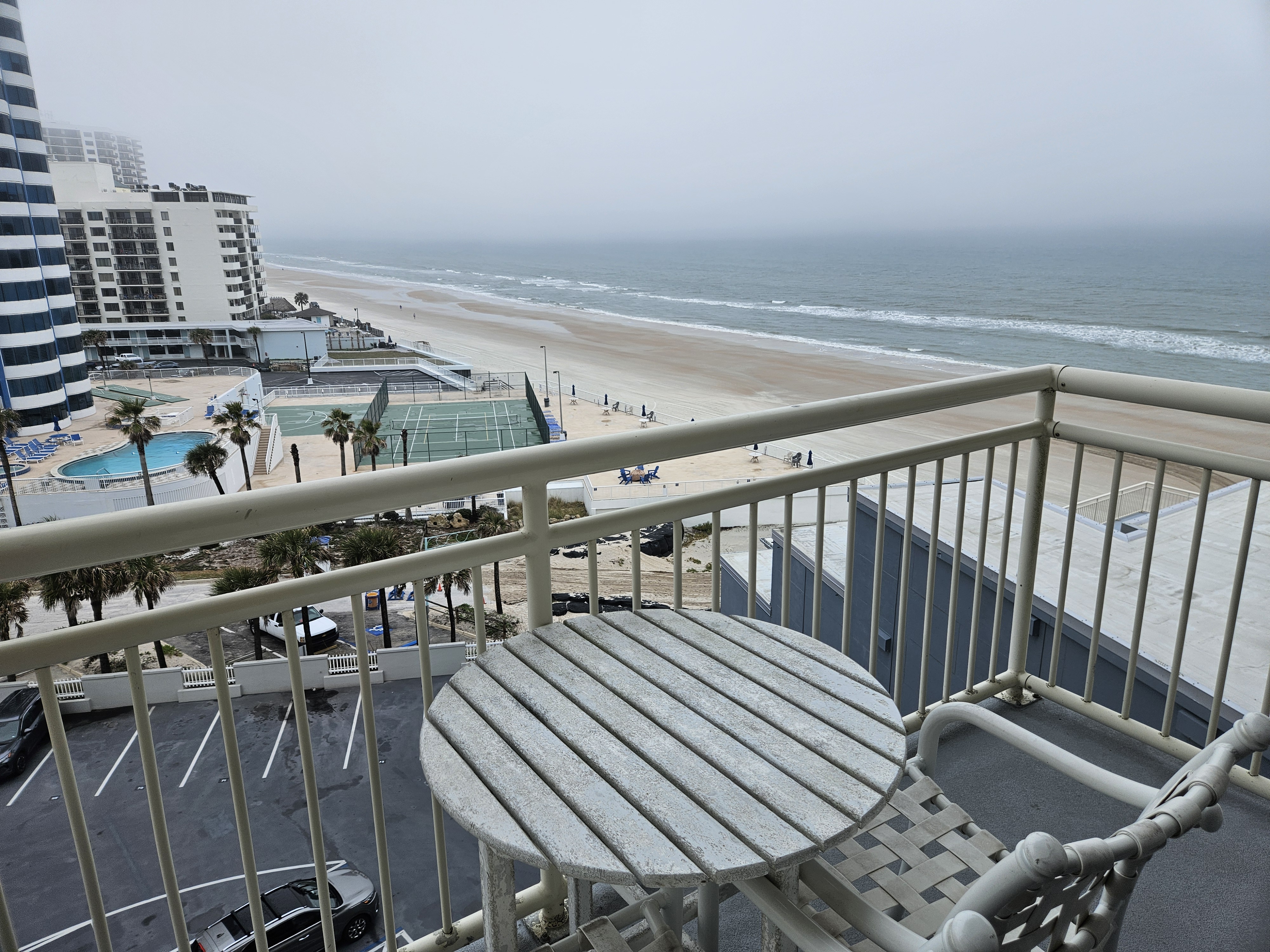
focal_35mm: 23
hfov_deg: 73.9
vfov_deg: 58.9
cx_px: 635
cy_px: 476
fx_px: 844
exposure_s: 1/1983
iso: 25
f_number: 1.8
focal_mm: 5.4
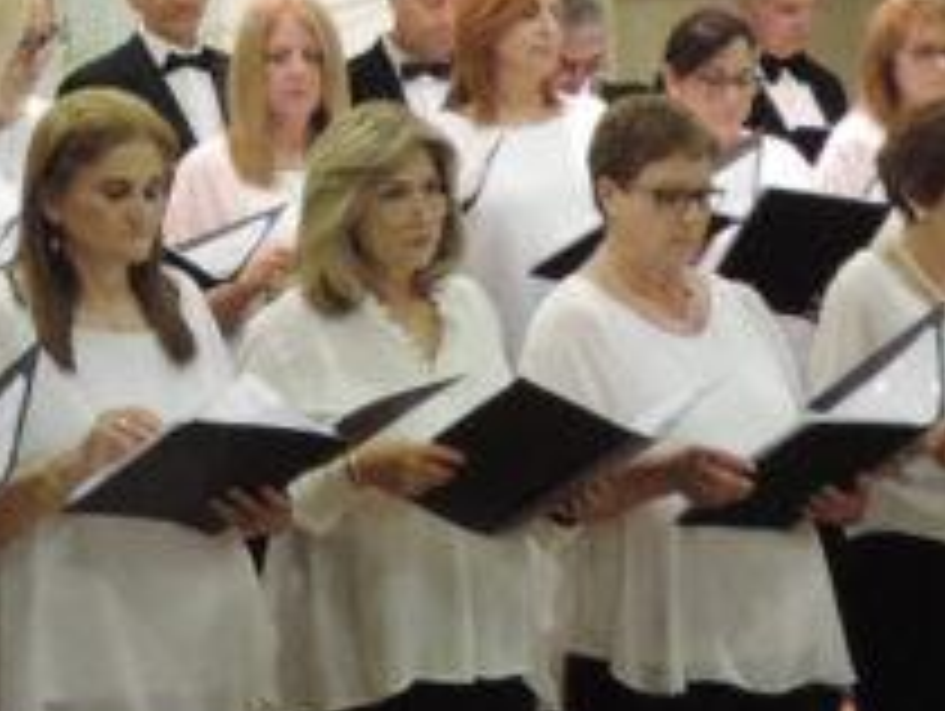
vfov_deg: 12.4
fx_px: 3198
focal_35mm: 117
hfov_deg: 16.3
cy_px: -166
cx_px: -126
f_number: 3
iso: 360
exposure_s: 1/30
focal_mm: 4.3
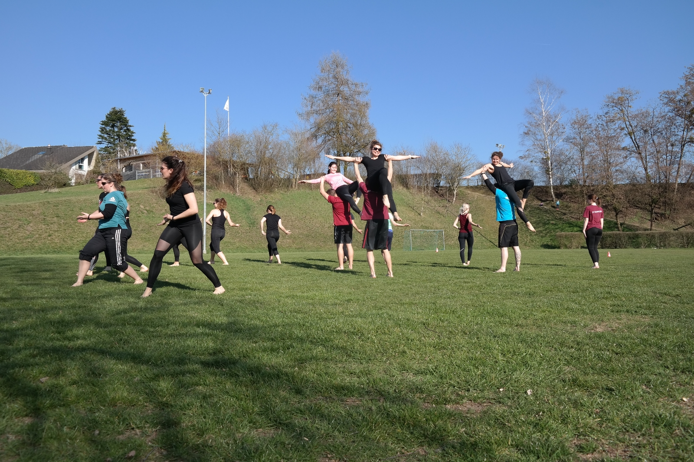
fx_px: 578
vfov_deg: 43.6
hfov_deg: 61.9
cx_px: 347
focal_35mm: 30
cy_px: 231
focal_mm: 20
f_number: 7.1
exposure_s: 1/320
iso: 100
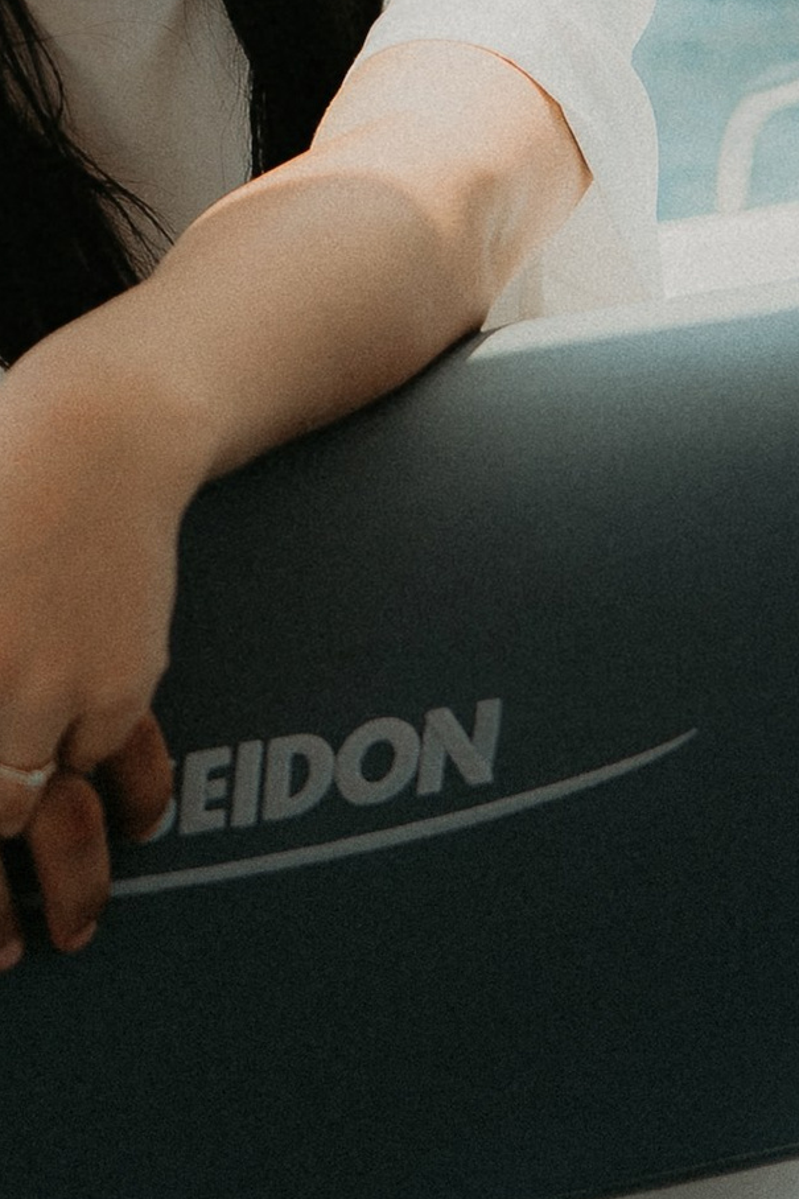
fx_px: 4929
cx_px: -173
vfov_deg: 13.3
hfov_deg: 9.1
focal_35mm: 148
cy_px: -436
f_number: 2.8
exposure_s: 1/1600
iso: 160
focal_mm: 35
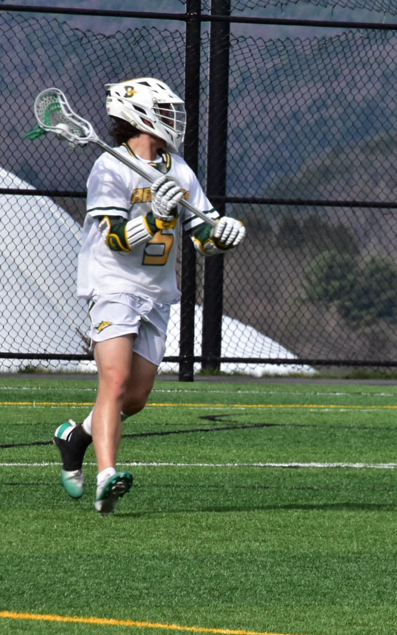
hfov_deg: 1.9
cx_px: 336
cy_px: 318
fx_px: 11946
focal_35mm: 690
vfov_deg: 3.0
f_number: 22
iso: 1100
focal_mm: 300
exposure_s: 1/500
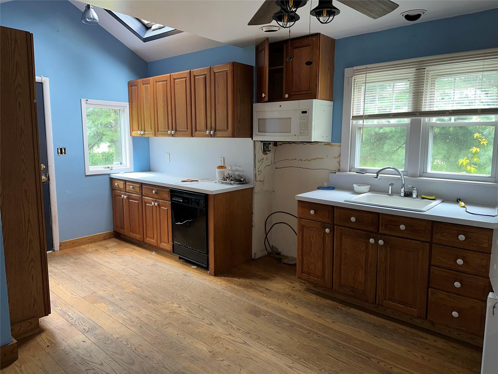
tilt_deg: -7.7
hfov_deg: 71.6
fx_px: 345
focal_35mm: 24
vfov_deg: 56.8
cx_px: 249
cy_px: 187
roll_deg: -0.8
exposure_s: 1/24
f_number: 1.78
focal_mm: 6.86
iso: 50
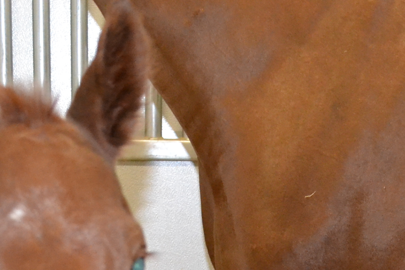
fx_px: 1440
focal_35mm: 128
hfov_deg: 16.0
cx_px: 266
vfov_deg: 10.4
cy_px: 402
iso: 3200
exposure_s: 1/60
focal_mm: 28
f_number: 4.5
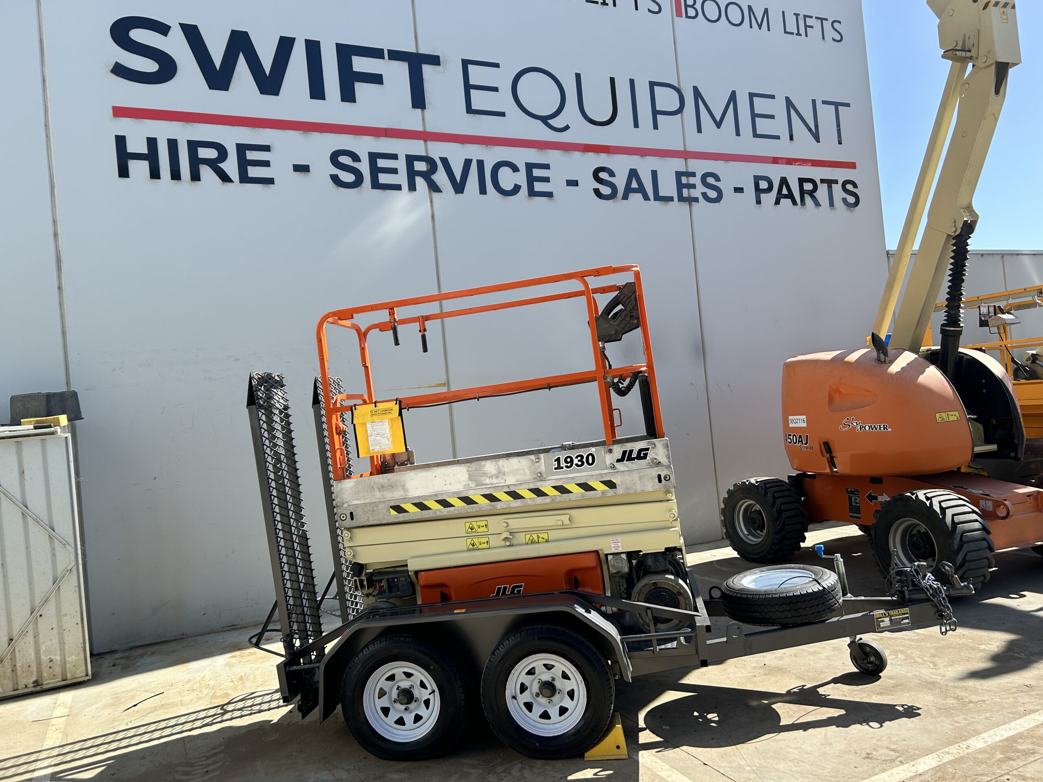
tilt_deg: +2.7
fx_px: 783
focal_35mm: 26
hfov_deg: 67.3
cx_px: 522
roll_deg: +6.2
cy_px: 391
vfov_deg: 53.1
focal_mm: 5.7
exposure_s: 1/1901
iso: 50
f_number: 1.5
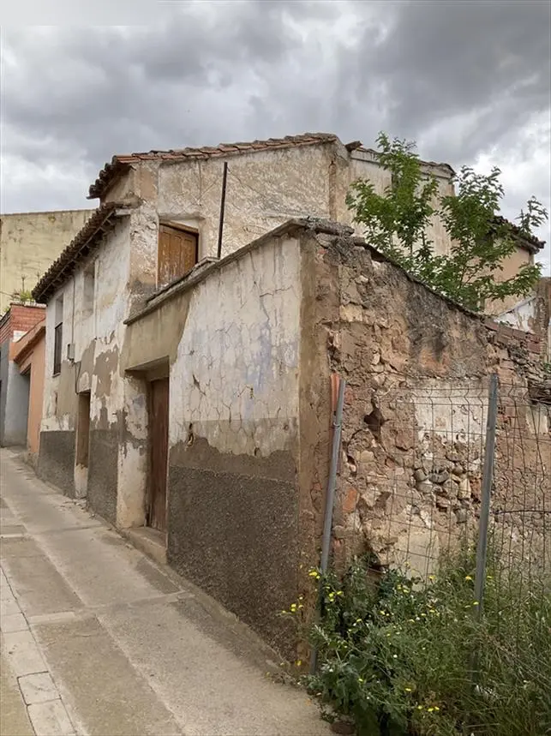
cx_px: 276
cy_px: 368
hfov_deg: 48.2
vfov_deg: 61.7
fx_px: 616
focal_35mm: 29
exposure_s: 1/1076
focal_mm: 3
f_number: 1.8
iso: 25
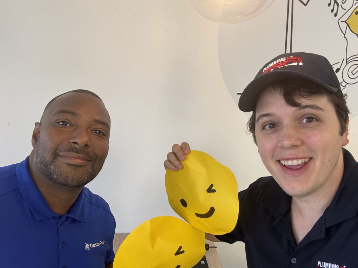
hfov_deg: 73.9
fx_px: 238
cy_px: 134
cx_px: 179
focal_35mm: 23
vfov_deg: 58.9
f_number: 1.9
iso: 125
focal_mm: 2.69
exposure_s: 1/60
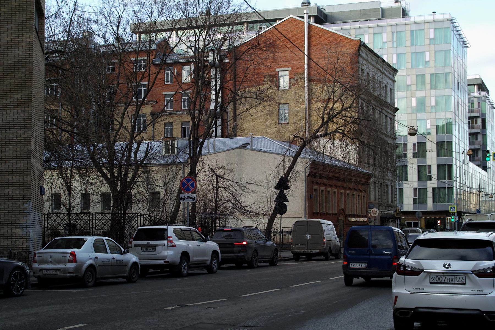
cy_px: 165
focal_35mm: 59
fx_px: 811
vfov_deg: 23.0
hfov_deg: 33.9
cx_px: 248
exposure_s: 1/100
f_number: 7.1
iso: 100
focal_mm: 35
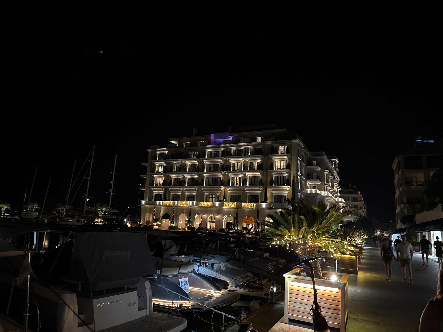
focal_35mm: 24
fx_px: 307
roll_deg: -3.6
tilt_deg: +11.8
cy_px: 166
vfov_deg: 56.8
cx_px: 222
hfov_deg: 71.6
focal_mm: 6.76
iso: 1600
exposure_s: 1/25
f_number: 1.78
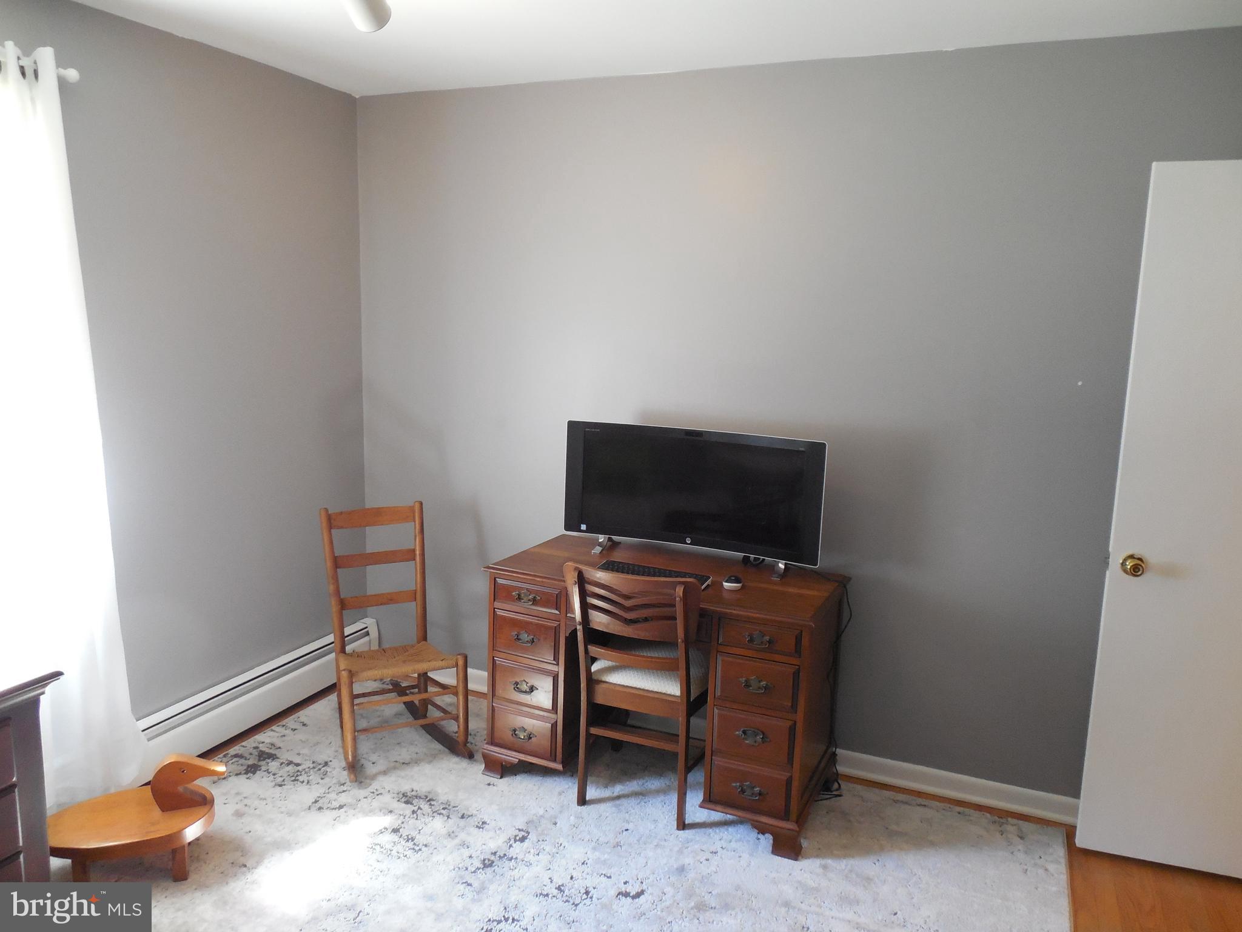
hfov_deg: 69.4
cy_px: 466
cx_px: 621
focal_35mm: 25
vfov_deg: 54.9
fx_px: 897
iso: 400
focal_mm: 4.5
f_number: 3.3
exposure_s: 1/10
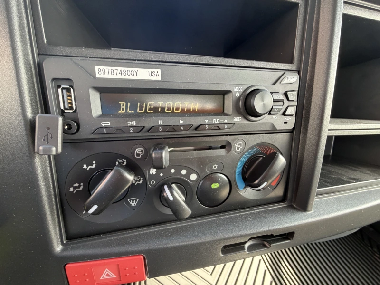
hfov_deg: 102.1
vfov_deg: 85.7
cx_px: 190
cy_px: 142
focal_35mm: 14
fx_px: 154
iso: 320
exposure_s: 1/121
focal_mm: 2.22
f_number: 2.2
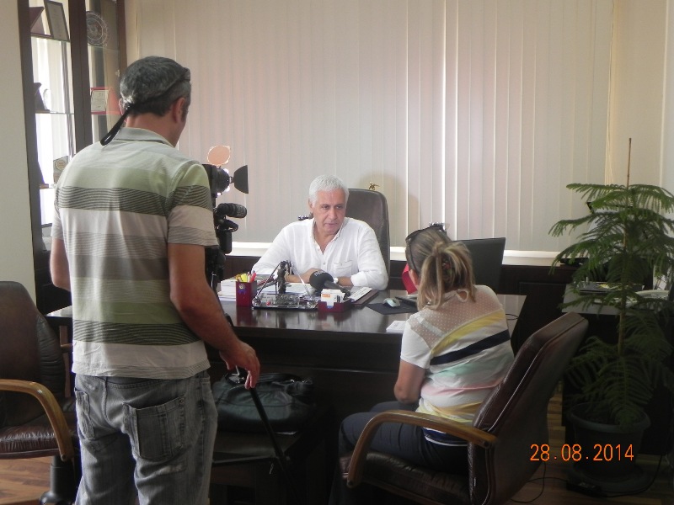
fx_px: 896
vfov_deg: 31.5
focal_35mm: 46
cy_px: 252
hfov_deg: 41.2
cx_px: 337
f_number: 3.2
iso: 163
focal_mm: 8.2
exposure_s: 1/30
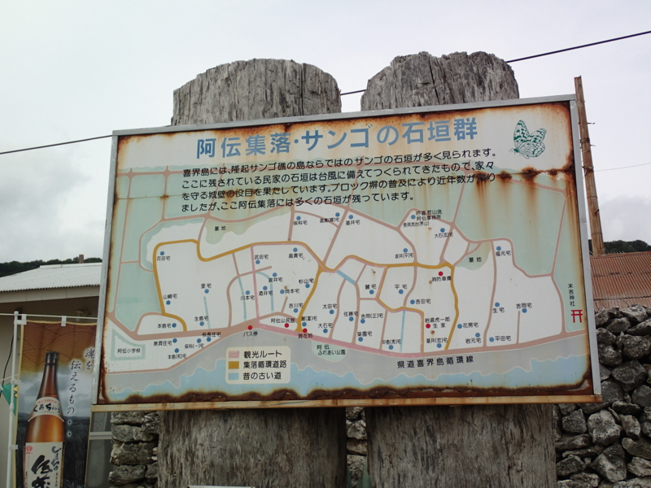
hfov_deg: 43.9
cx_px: 326
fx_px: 809
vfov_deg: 33.6
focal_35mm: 43
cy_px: 244
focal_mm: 7.86
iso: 100
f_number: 4
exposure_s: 1/1000
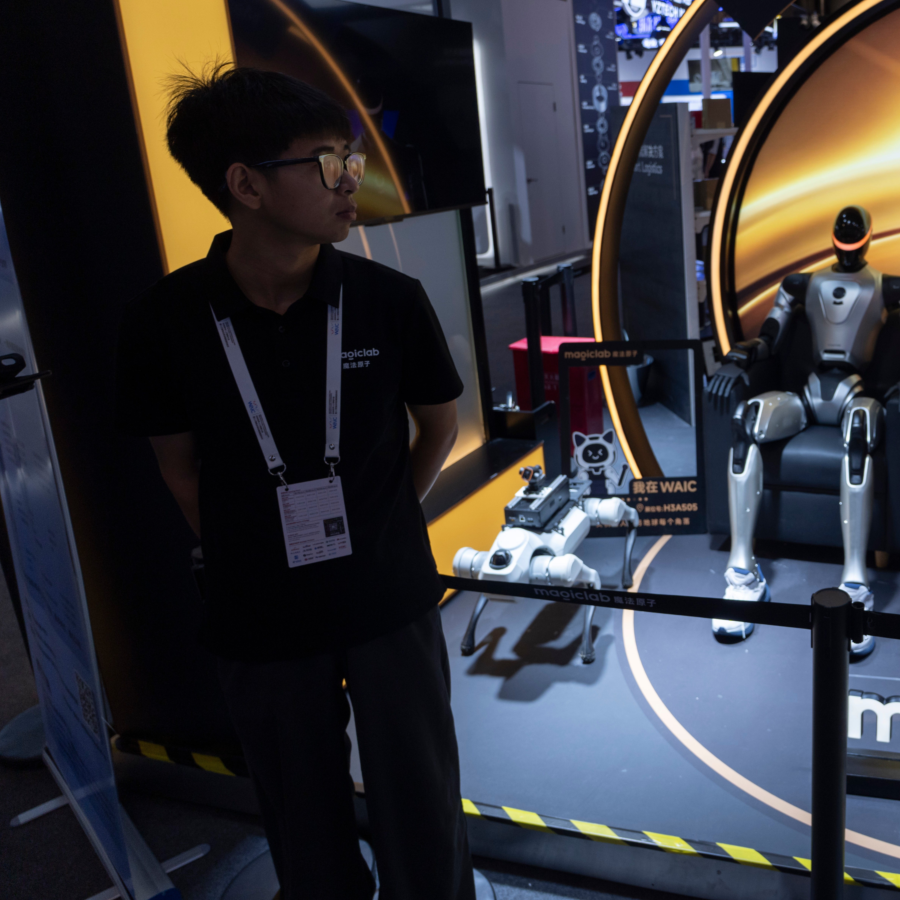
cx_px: 799
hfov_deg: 47.5
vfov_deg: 52.1
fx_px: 912
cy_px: 356
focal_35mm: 31
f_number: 4
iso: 250
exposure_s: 1/320
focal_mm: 20
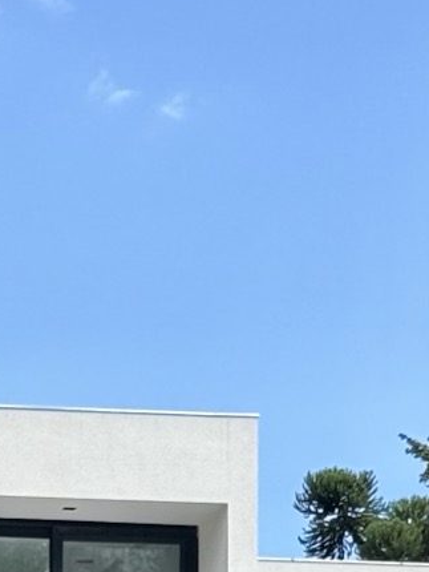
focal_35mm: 223
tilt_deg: +2.2
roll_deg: -0.3
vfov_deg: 8.4
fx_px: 3681
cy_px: 1127
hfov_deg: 6.6
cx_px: -20
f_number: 1.78
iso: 64
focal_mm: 6.76
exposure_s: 1/2342
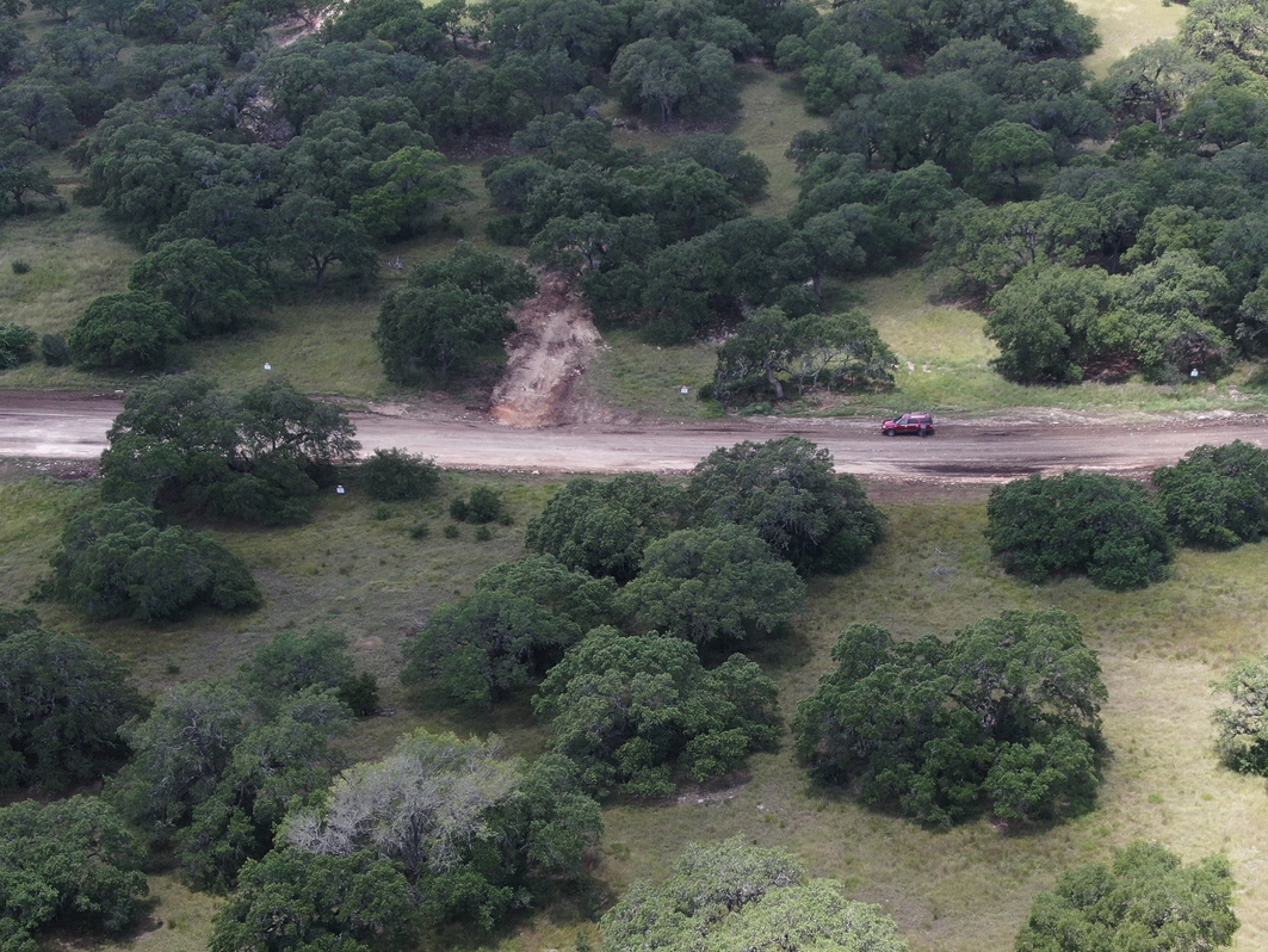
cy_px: 542
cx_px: 760
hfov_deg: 29.7
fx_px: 2382
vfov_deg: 22.6
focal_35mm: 65
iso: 100
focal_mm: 8.6
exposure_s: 1/240
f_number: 3.8
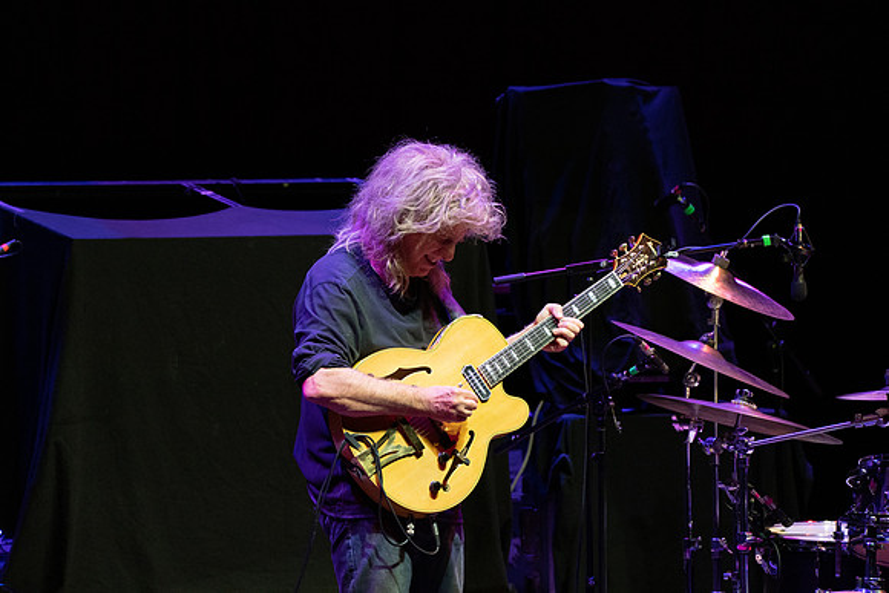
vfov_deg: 3.4
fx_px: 9880
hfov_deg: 5.2
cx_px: 444
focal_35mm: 400
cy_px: 296
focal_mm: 400
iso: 3200
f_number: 6.3
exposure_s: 1/250
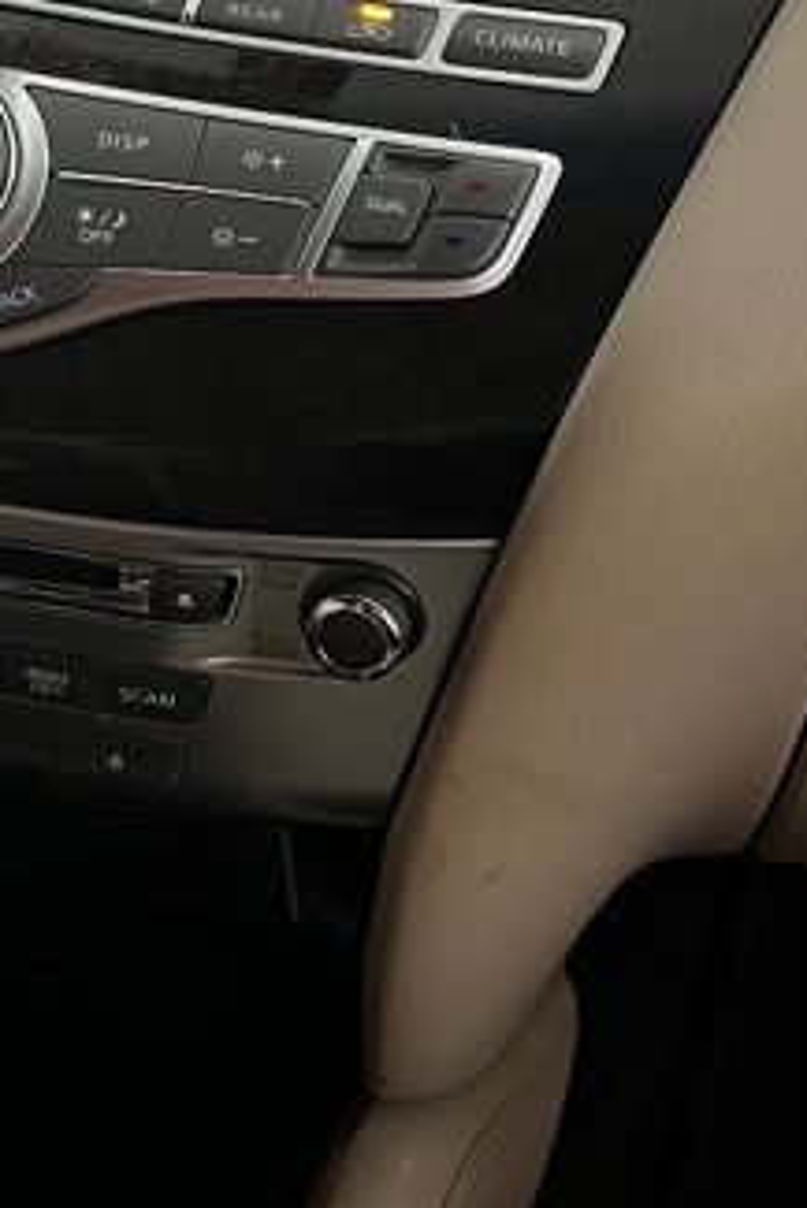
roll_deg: -1.9
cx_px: 30
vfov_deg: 28.2
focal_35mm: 71
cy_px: 366
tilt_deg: -28.7
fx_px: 2385
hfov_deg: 18.8
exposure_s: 1/55
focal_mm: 5.1
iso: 160
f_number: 1.6
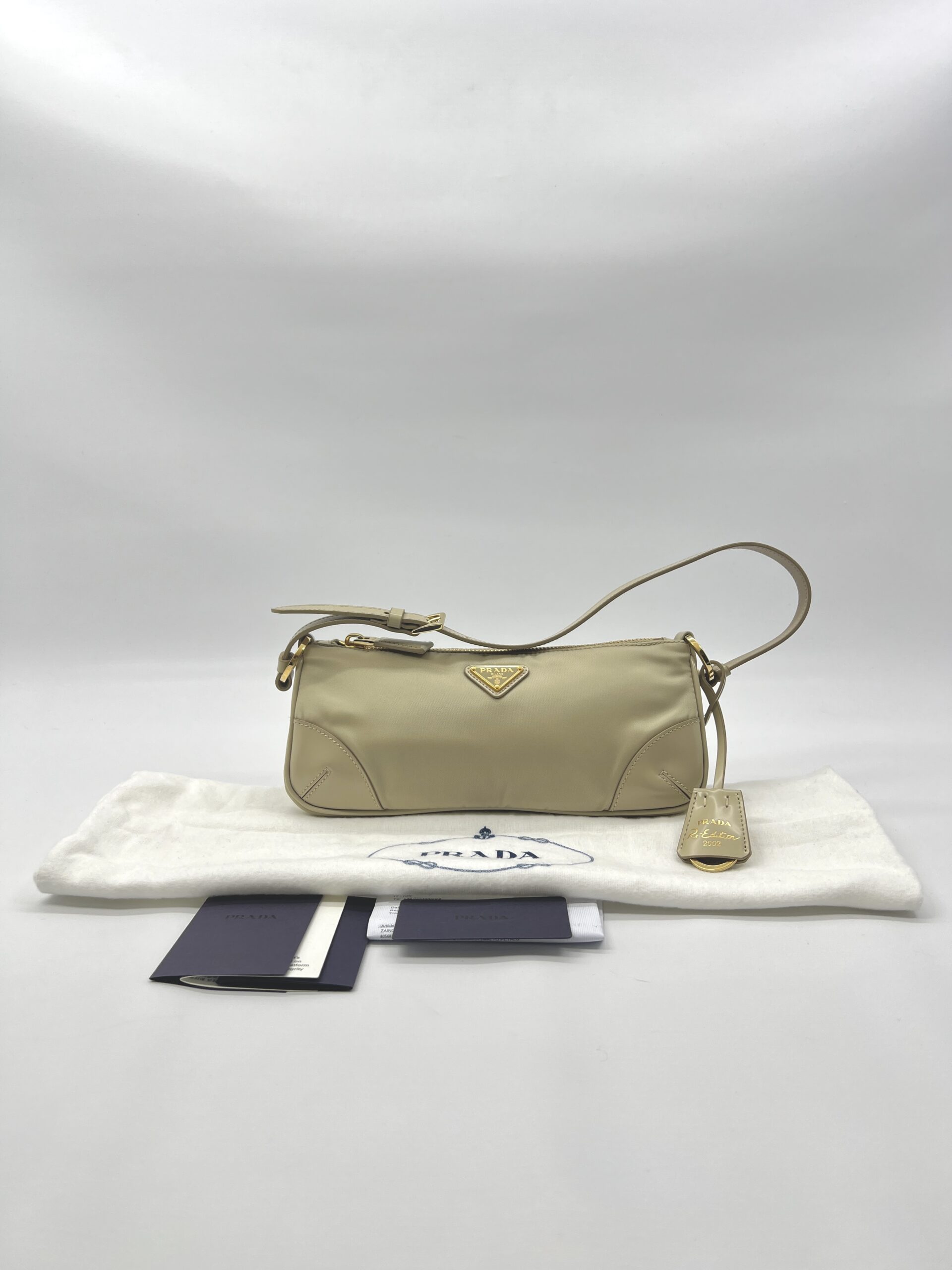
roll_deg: +0.2
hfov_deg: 53.1
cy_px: 635
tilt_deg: -11.0
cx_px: 476
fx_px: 953
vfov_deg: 67.3
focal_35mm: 26
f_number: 1.5
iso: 32
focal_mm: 5.7
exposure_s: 1/145
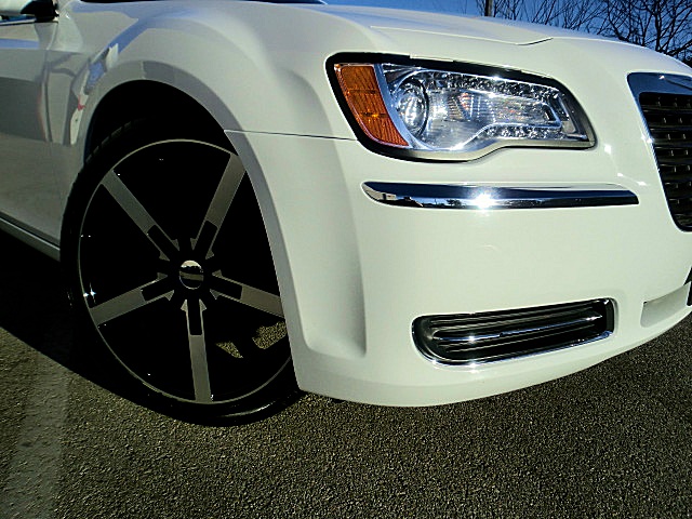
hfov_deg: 67.3
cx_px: 346
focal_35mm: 26
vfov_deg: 53.1
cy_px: 260
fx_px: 520
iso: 64
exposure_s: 1/250
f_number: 7.8
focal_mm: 4.65
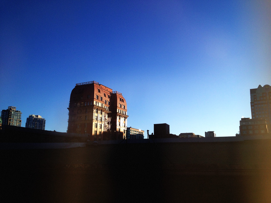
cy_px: 102
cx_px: 136
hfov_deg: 52.6
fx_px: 274
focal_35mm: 35
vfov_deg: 40.7
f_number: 2.4
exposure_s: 1/1200
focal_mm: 4.28
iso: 50
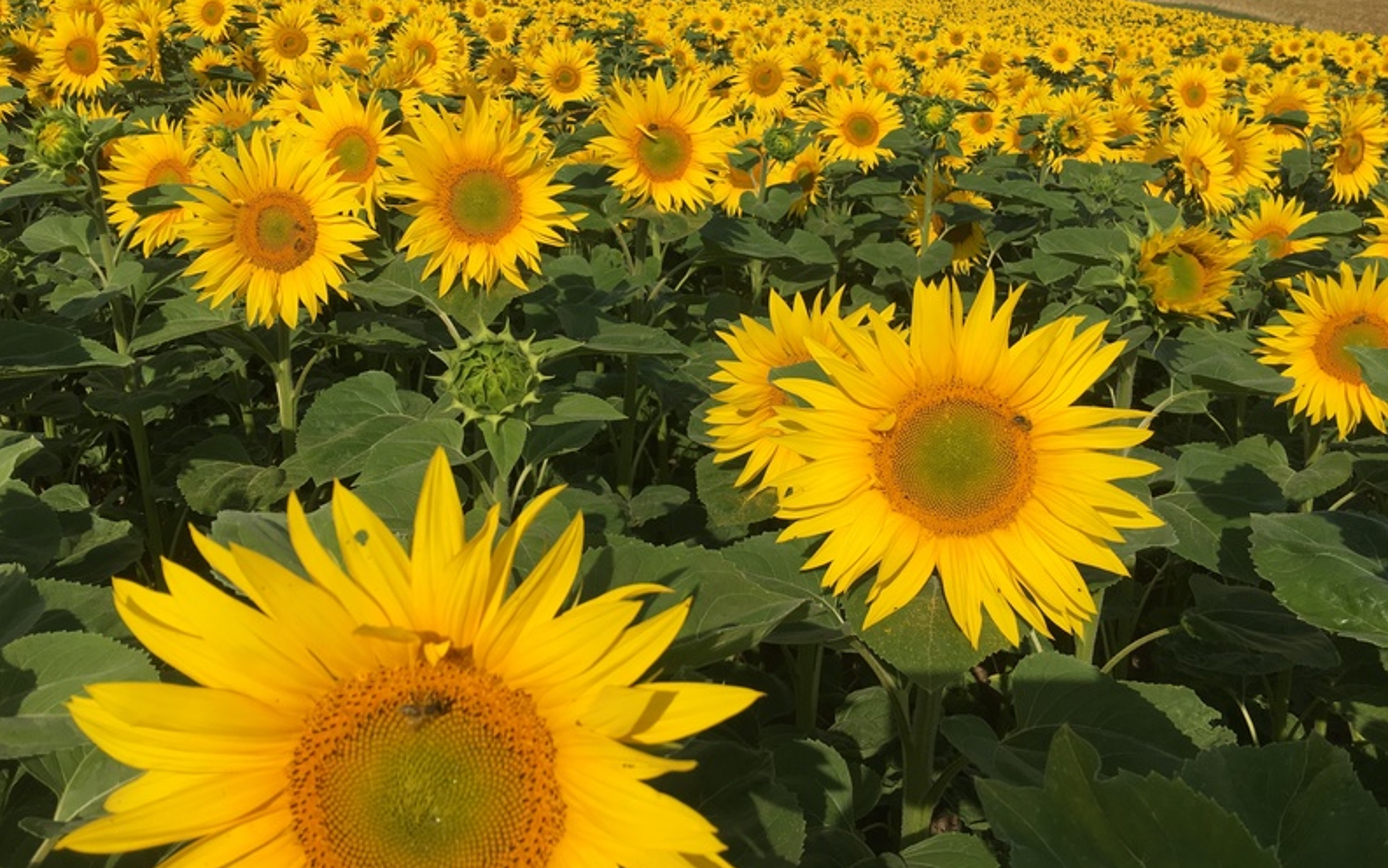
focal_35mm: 31
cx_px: 690
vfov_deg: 40.5
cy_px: 352
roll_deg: -0.6
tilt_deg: -11.6
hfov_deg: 61.2
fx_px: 1173
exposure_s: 1/1672
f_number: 2.2
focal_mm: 4.15
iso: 25
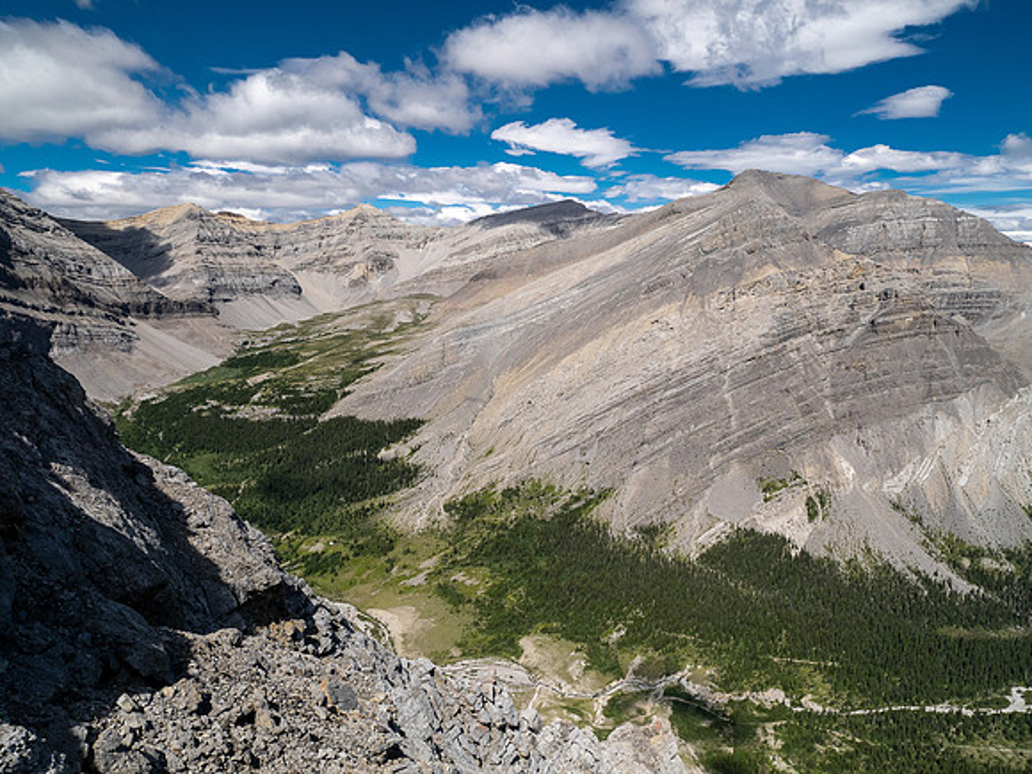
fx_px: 716
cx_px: 516
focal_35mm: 24
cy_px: 387
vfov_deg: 56.8
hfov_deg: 71.6
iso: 200
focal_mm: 12
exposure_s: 1/320
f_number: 8
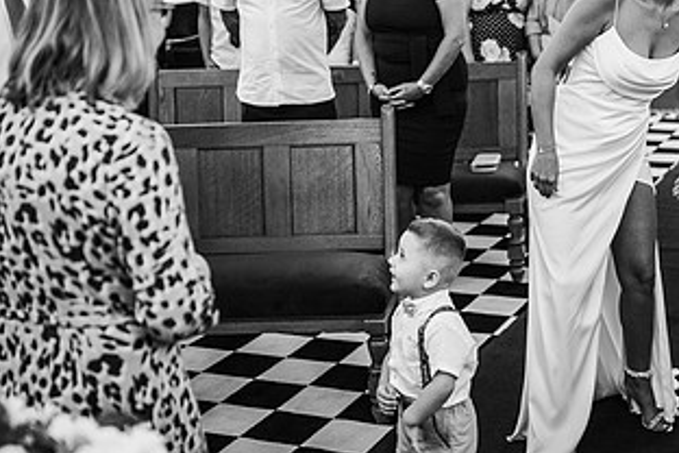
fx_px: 1226
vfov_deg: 20.9
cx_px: 501
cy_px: 159
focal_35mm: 65
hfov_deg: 30.5
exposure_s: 1/200
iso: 900
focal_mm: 35
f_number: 1.8
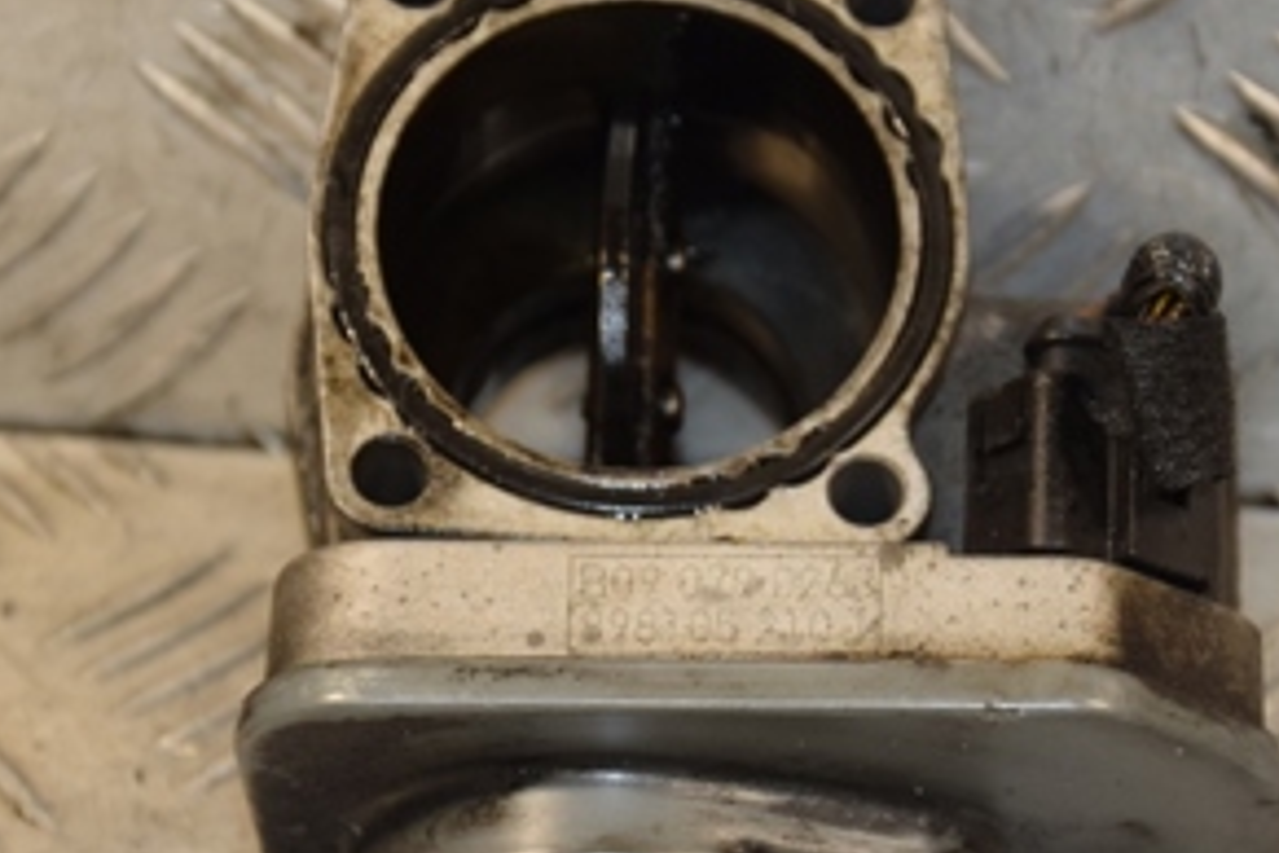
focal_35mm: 264
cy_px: 435
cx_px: 580
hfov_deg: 7.8
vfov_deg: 5.2
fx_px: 9379
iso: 800
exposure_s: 1/125
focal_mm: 80
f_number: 5.3
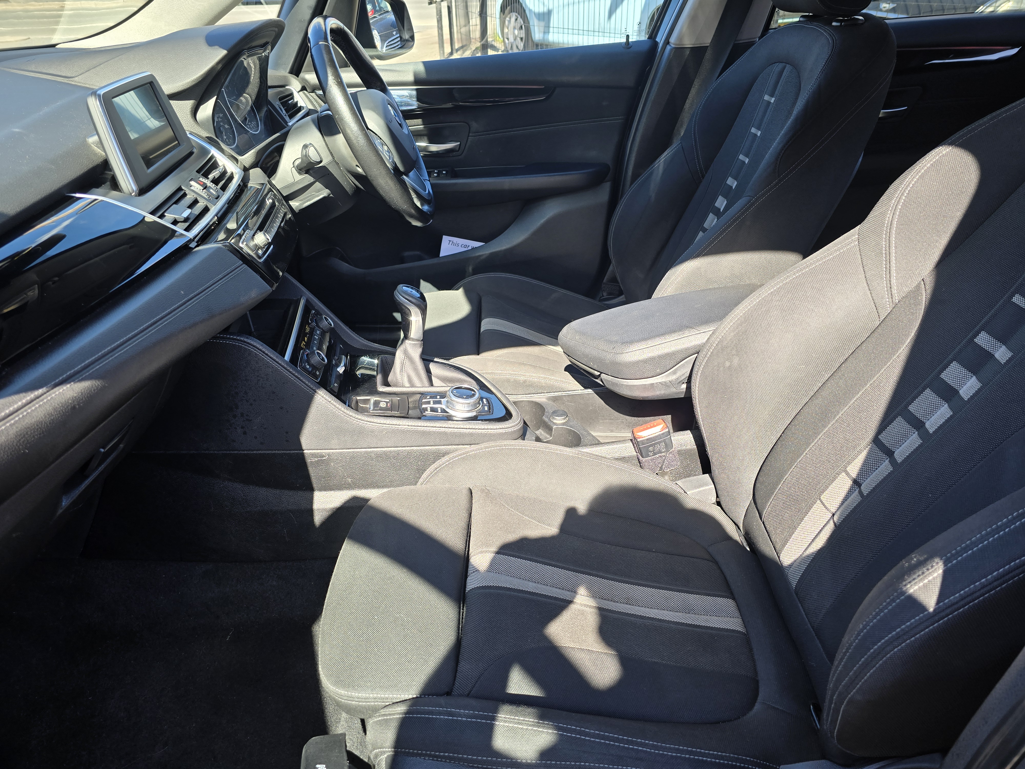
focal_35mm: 23
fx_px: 681
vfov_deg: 58.9
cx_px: 512
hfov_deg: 73.9
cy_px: 384
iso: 25
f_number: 1.7
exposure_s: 1/180
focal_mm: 6.3
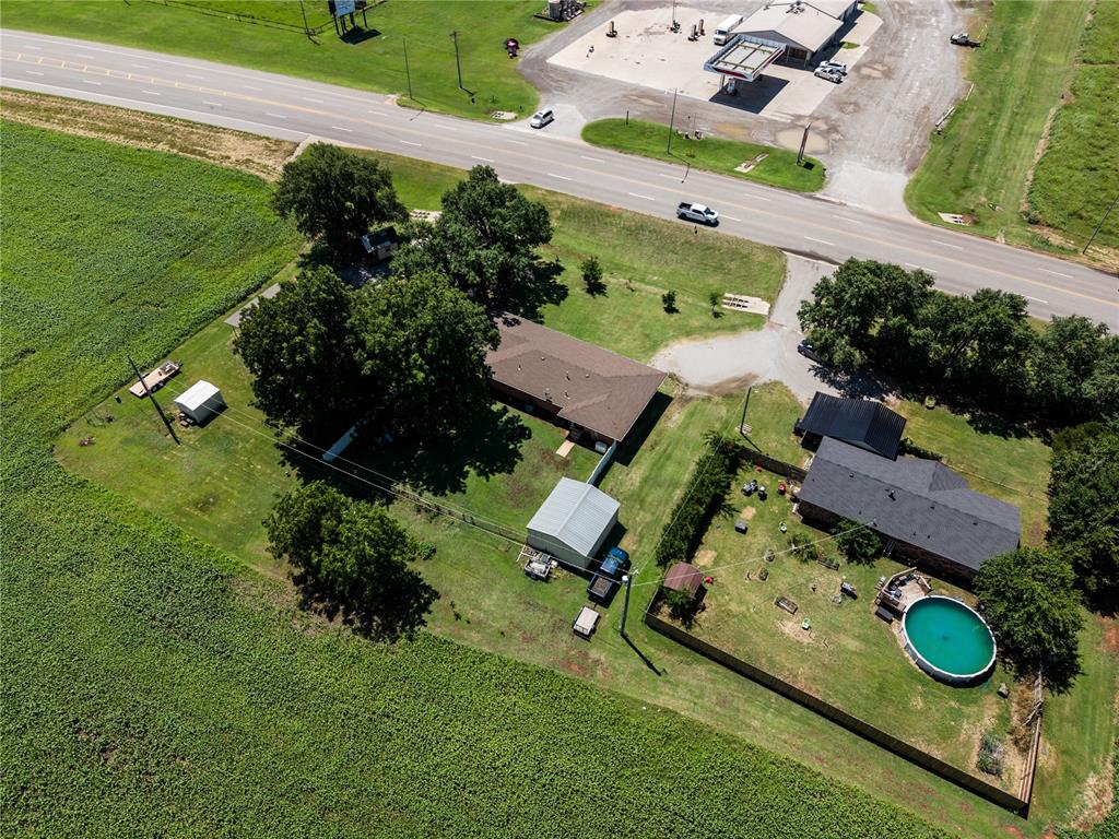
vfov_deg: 56.8
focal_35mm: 24
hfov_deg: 71.6
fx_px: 776
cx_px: 560
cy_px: 420
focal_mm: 8.67
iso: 100
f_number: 1.8
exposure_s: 1/60
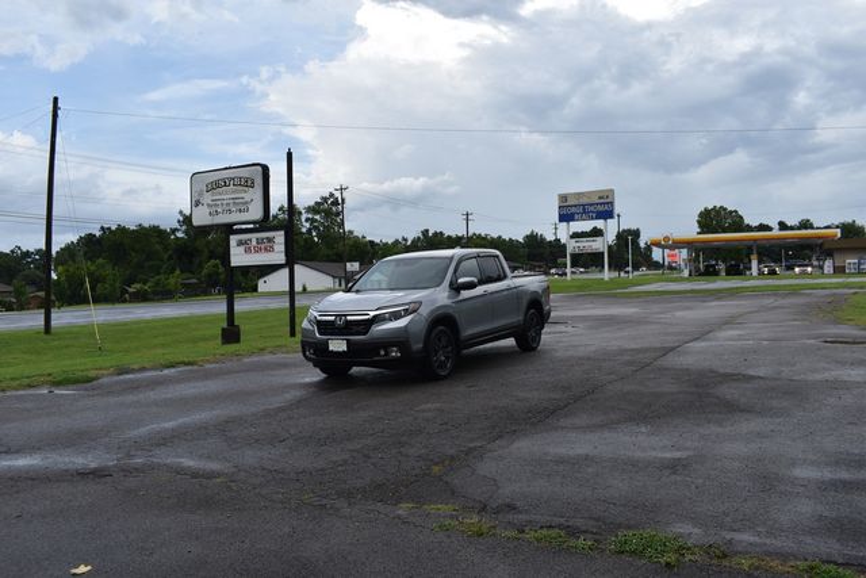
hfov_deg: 67.4
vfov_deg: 48.0
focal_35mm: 27
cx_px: 433
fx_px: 650
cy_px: 289
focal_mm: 18
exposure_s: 1/250
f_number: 8
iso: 140
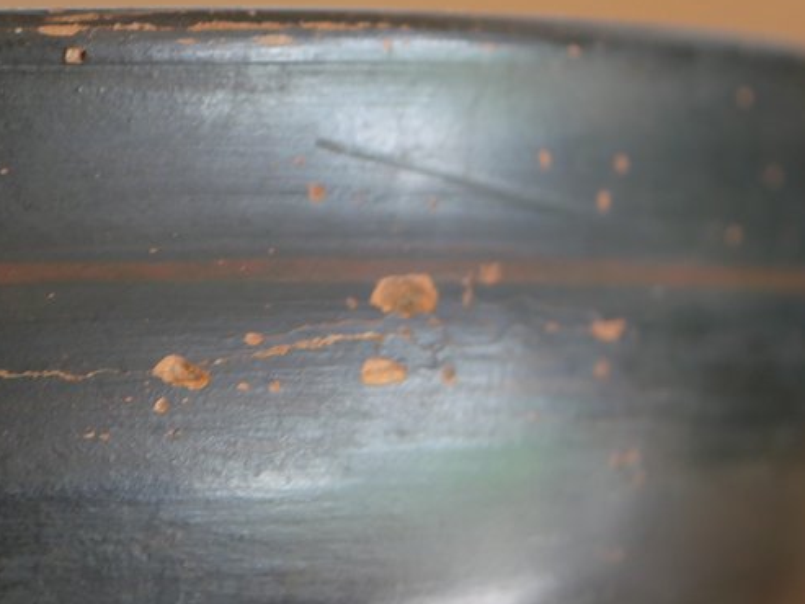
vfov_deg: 10.2
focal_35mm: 146
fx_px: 3396
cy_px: 269
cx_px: 136
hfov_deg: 13.4
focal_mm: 30
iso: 500
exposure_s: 1/60
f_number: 2.8
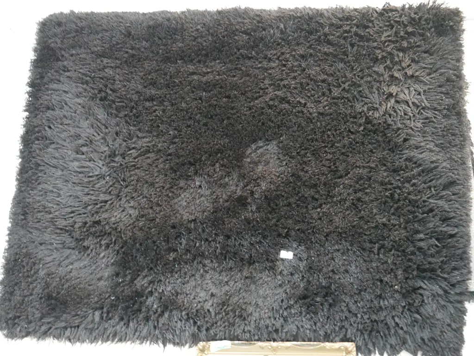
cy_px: 178
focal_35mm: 32
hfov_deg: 56.8
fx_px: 438
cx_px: 237
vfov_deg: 44.2
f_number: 3.6
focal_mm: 16
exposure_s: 1/13
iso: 3200
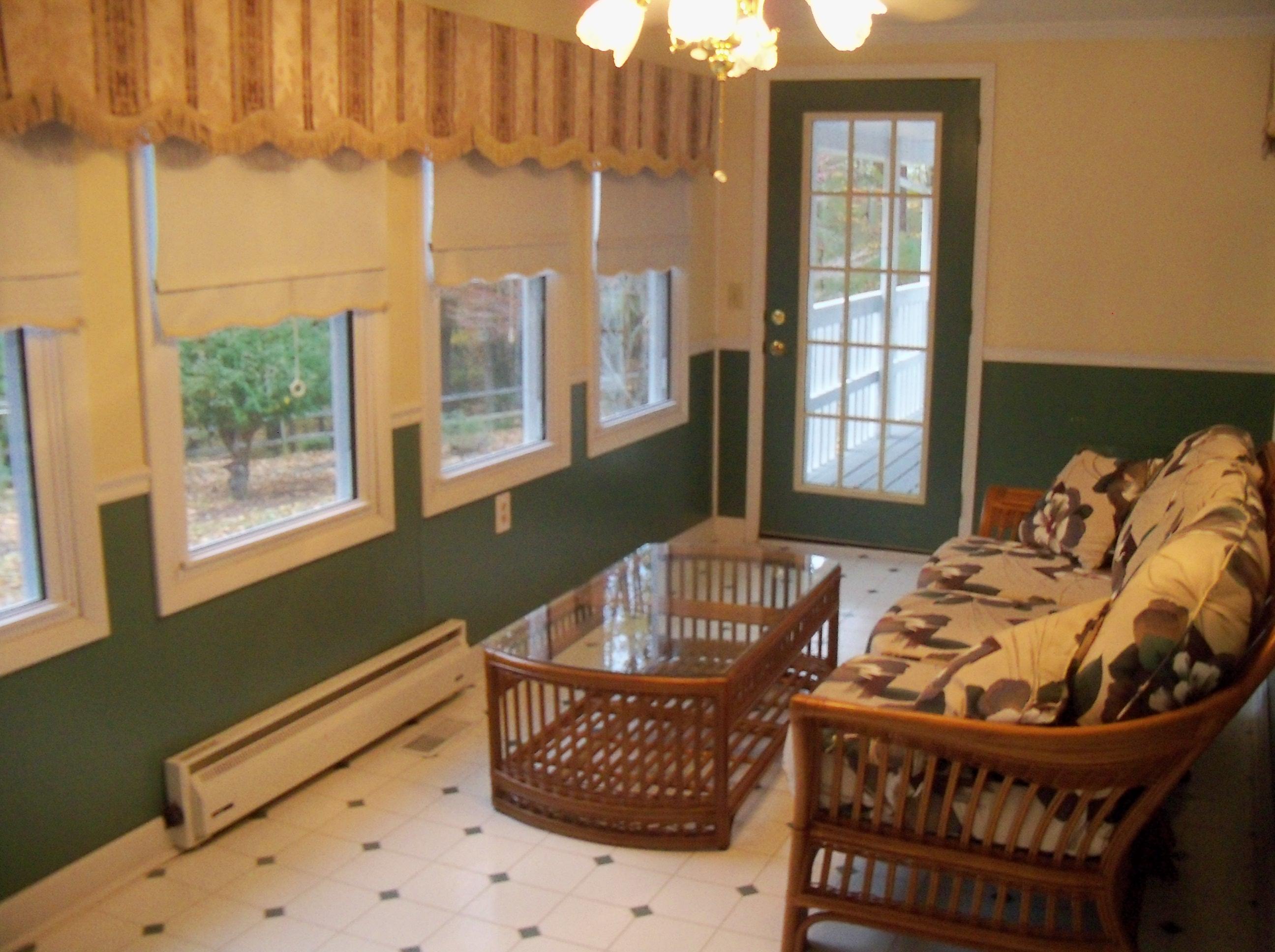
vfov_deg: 40.6
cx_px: 638
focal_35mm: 35
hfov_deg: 52.7
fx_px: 1287
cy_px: 476
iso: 500
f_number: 3.5
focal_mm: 6.2
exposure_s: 1/40
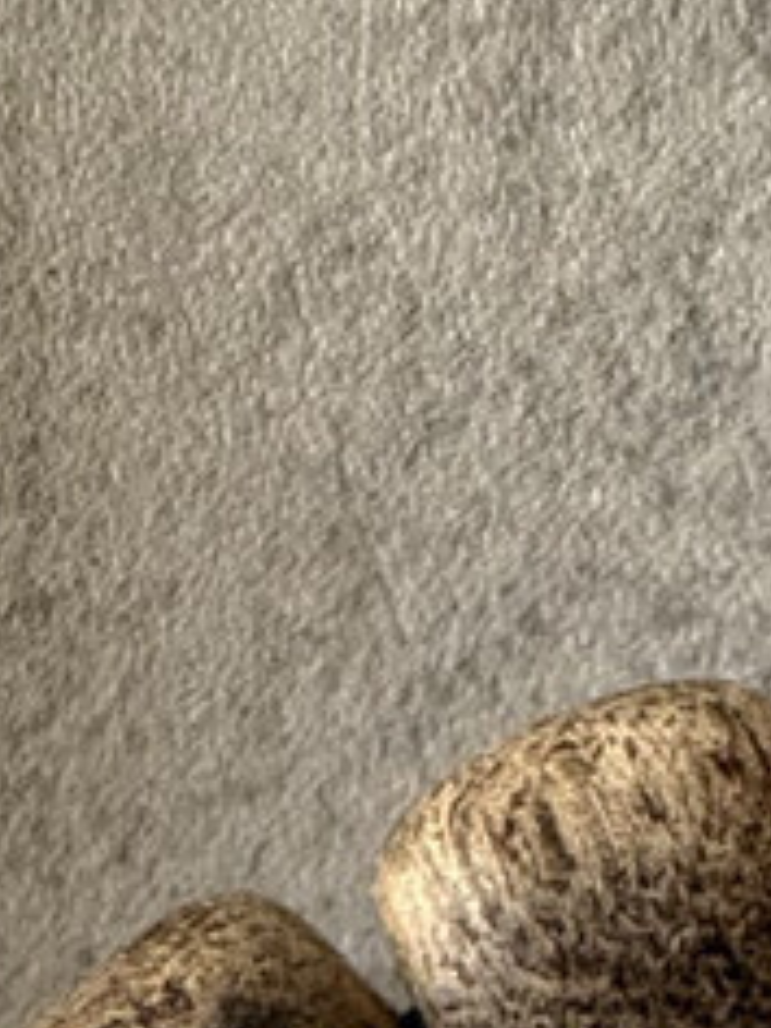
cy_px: 1851
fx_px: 2643
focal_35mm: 89
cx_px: 782
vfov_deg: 17.7
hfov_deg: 16.2
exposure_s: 1/60
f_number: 2.2
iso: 400
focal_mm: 2.22
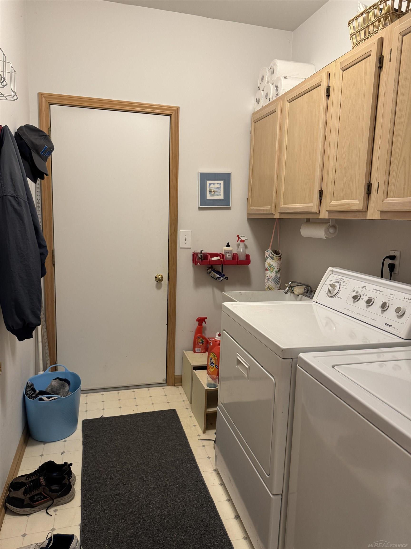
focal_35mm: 24
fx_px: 380
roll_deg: -1.8
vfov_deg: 71.6
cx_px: 206
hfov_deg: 56.8
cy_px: 274
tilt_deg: -8.0
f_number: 1.78
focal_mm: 6.76
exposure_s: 1/60
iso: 250
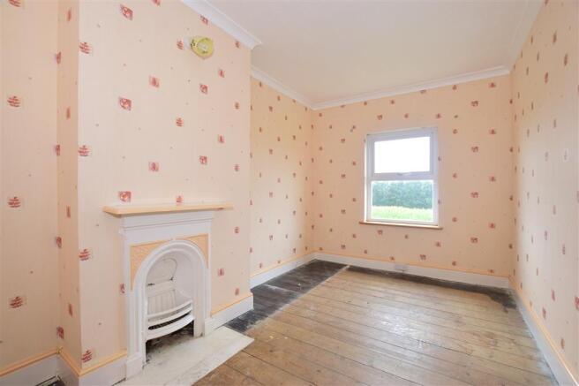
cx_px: 290
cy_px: 193
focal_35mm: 15
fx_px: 241
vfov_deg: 77.3
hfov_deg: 100.4
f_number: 6.3
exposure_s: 1/50
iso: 640
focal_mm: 10
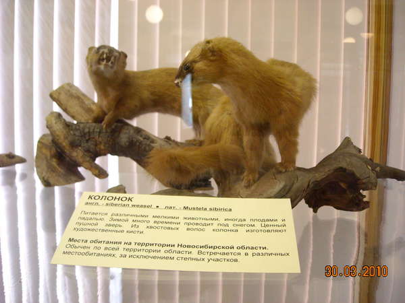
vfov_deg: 40.7
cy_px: 152
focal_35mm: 35
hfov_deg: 52.6
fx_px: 409
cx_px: 202
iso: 400
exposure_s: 1/35
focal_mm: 5.7
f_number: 2.8
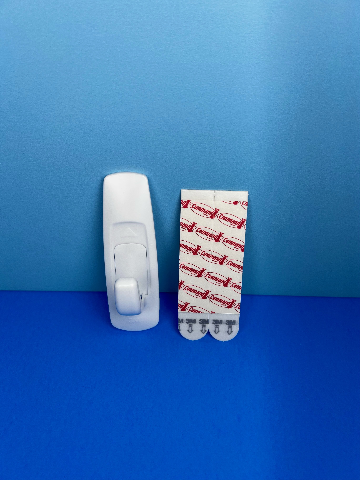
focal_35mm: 26
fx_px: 361
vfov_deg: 67.3
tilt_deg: -44.5
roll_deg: -2.1
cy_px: 240
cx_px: 180
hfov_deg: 53.1
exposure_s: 1/518
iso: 50
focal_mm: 5.7
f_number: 1.5
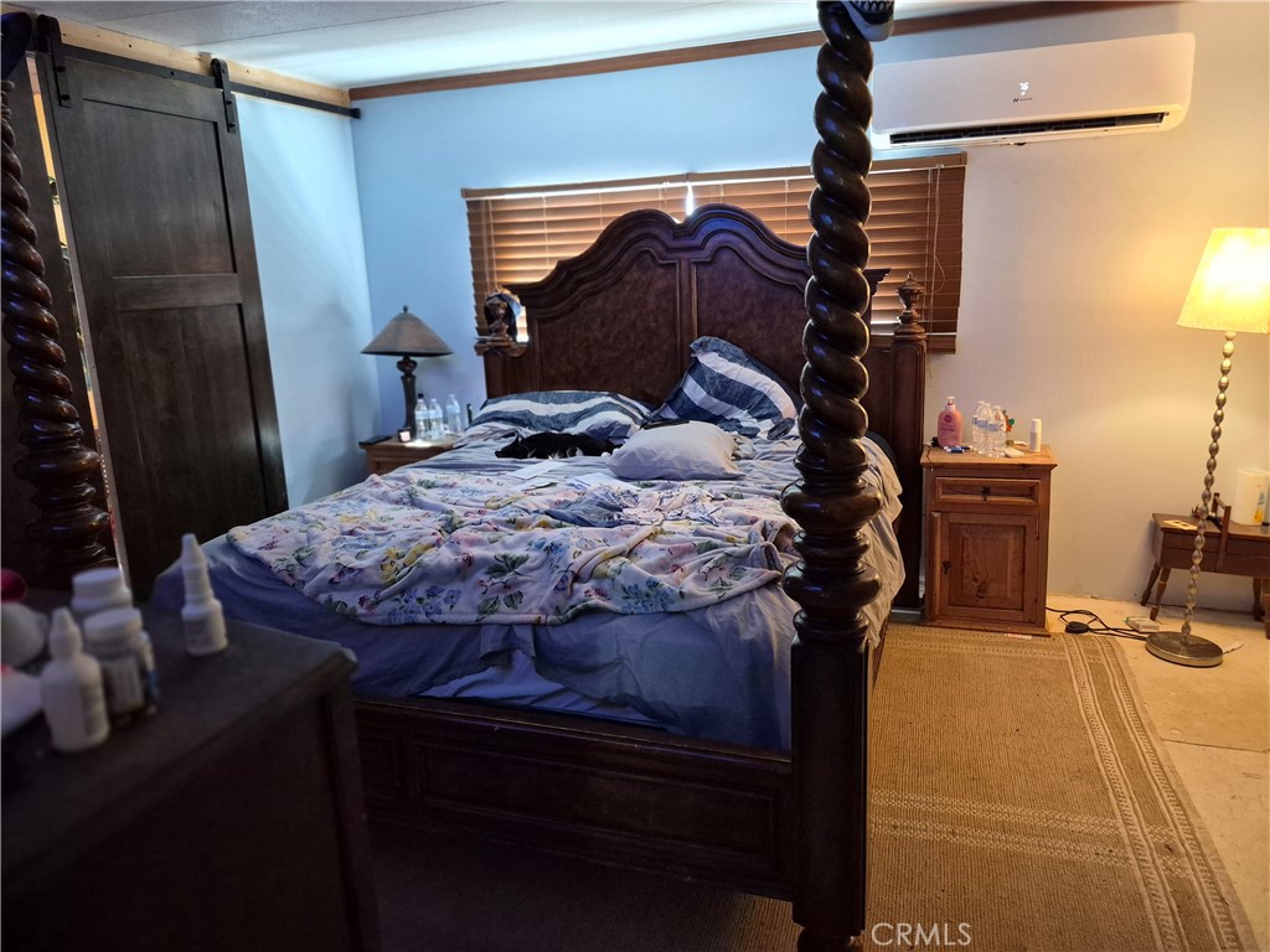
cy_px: 476
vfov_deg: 58.9
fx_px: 844
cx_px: 635
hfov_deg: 73.9
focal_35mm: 23
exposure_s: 1/120
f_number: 1.8
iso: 1250
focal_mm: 5.4
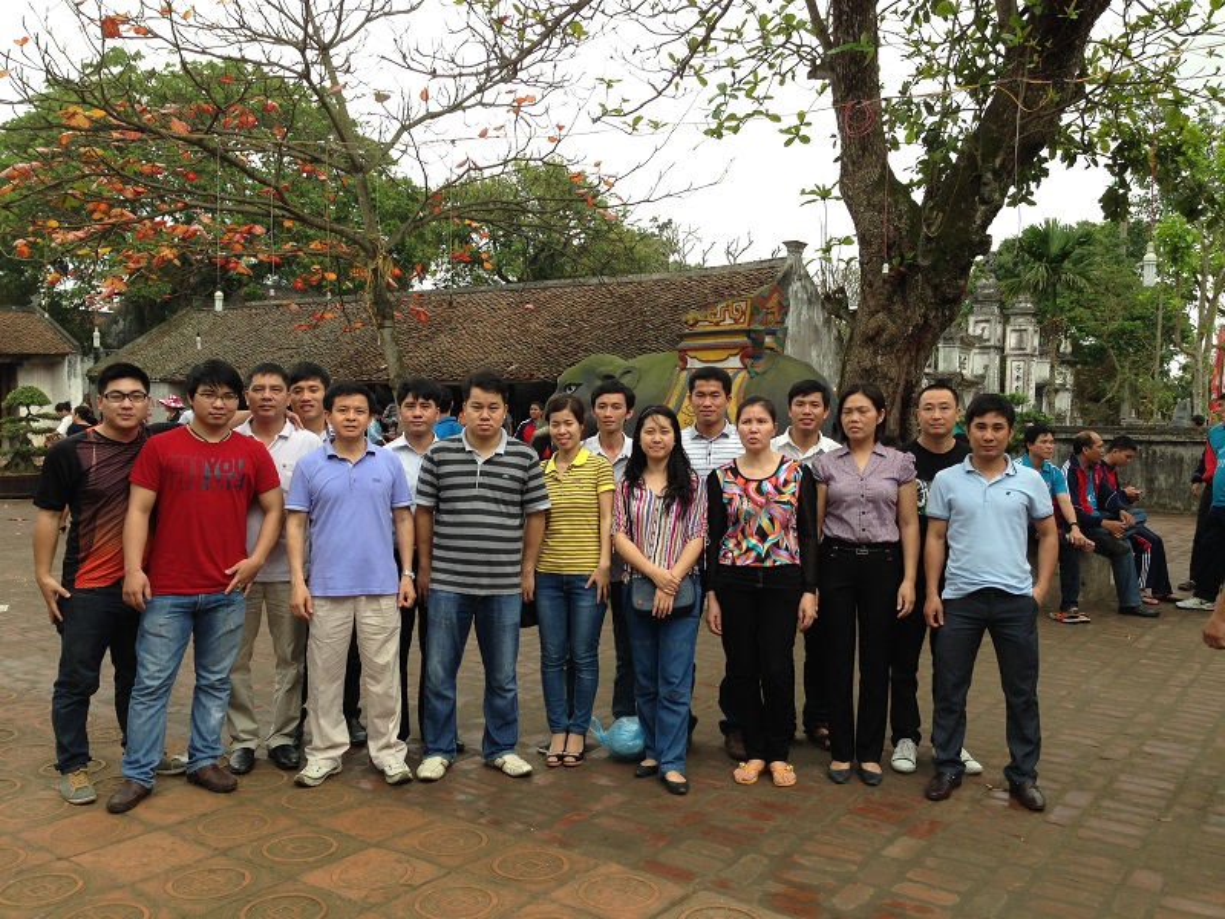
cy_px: 460
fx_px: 1168
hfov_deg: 55.4
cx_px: 612
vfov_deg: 42.9
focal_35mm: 33
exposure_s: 1/214
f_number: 2.4
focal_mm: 4.13
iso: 50
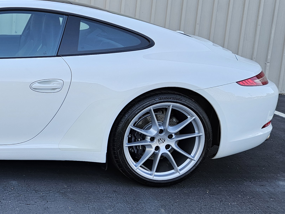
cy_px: 100
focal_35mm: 57
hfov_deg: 30.2
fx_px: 469
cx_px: -29
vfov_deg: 25.7
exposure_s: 1/180
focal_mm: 5.4
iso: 32
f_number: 1.8
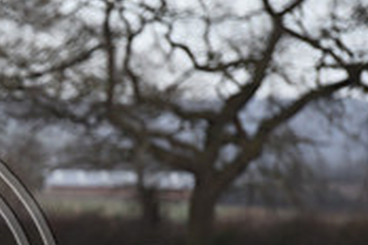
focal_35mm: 617
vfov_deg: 2.2
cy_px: 289
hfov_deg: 3.3
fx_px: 6307
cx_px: -173
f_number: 4.5
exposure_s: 1/1000
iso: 1400
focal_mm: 185
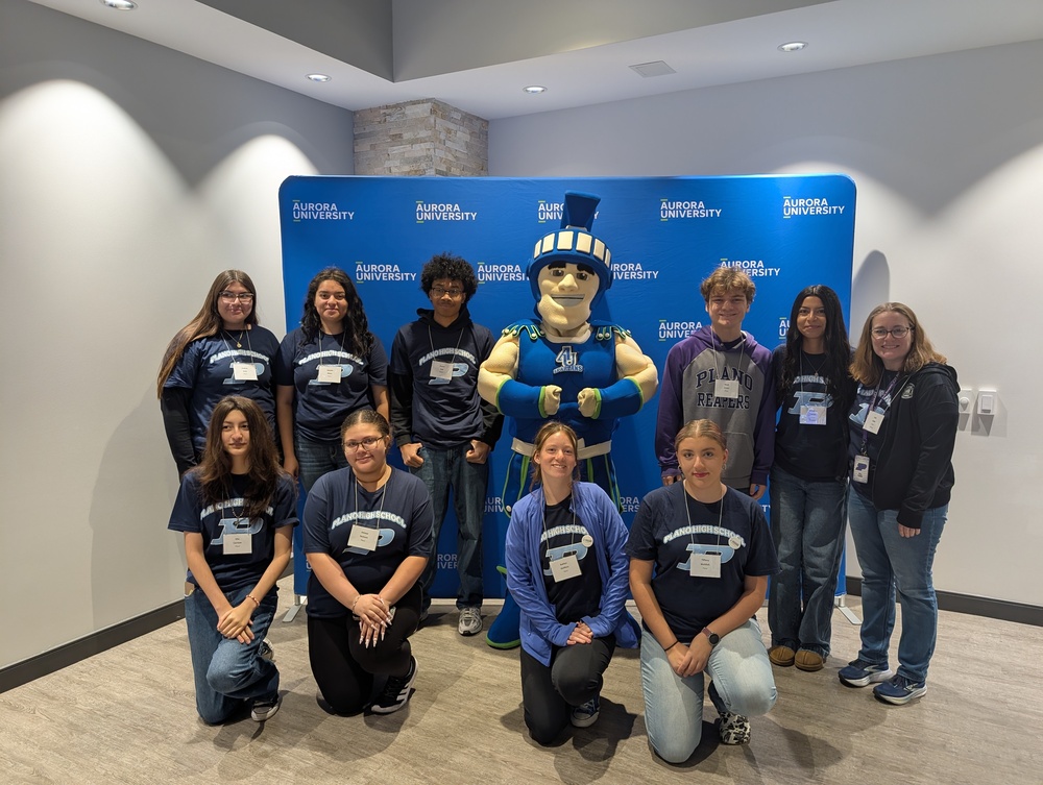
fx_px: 724
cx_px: 522
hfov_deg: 71.5
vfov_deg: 56.9
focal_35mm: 24
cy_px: 392
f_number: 1.68
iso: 179
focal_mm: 6.9
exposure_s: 1/45
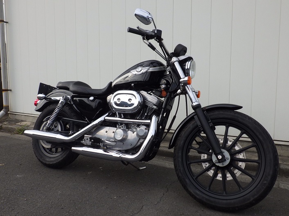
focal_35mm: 28
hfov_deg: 63.5
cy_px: 108
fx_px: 234
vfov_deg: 49.7
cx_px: 144
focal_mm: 5
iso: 125
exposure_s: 1/400
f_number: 4.2
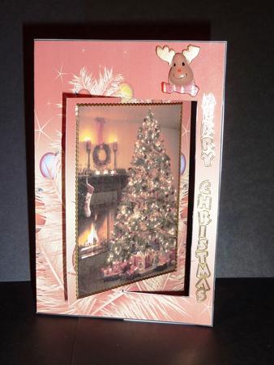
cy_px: 182
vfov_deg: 39.6
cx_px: 137
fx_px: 506
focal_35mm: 48
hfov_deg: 30.3
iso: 100
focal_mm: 7.9
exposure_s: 1/30
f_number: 3.8
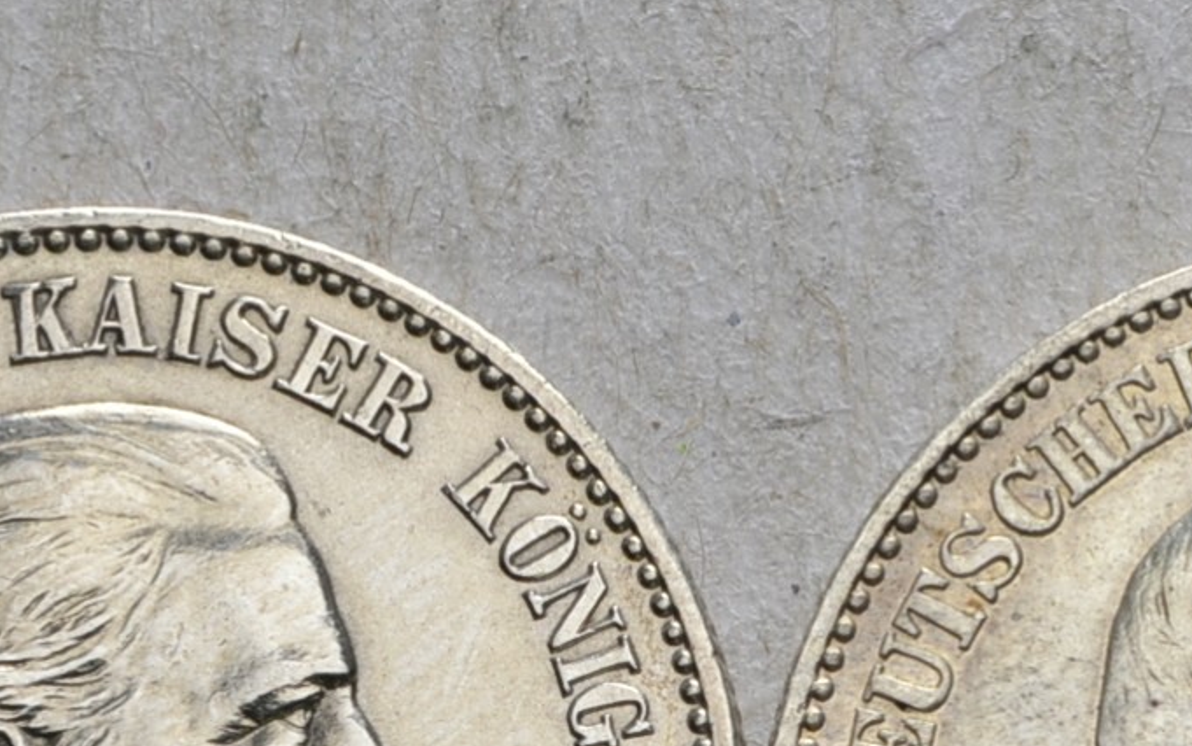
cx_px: 1358
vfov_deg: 4.9
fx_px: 8611
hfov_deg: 7.9
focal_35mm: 265
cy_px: 746
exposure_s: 1/200
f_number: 14
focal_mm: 48
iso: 400
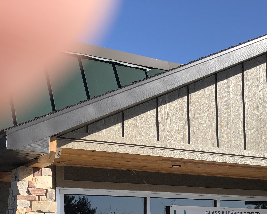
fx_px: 522
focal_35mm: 66
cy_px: 242
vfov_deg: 21.8
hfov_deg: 27.7
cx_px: 240
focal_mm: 3.99
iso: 20
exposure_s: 1/1600
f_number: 1.8
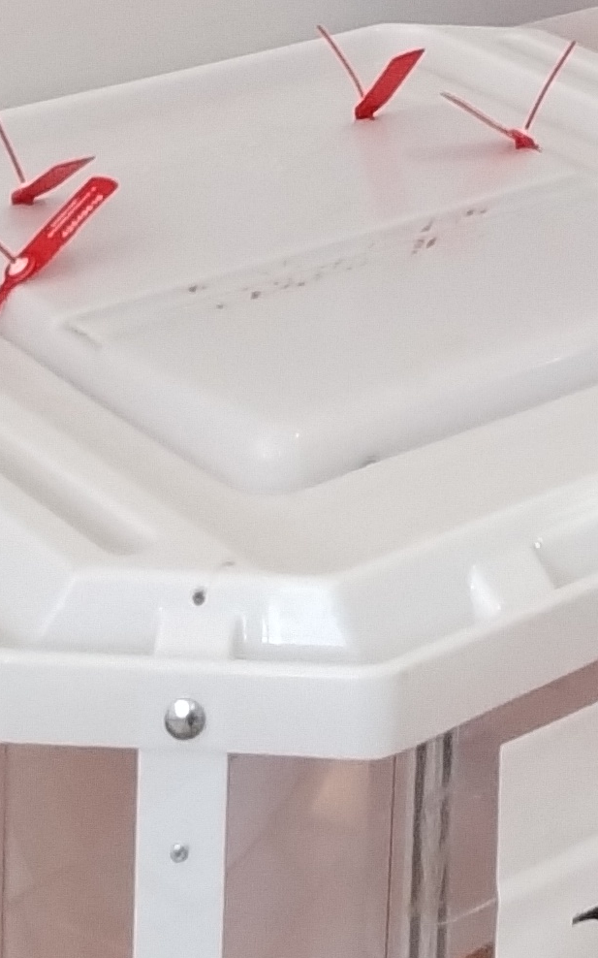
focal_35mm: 103
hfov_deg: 12.2
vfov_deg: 17.5
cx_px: 828
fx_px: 2687
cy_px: -613
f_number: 1.75
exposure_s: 1/100
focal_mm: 5.25
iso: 4597
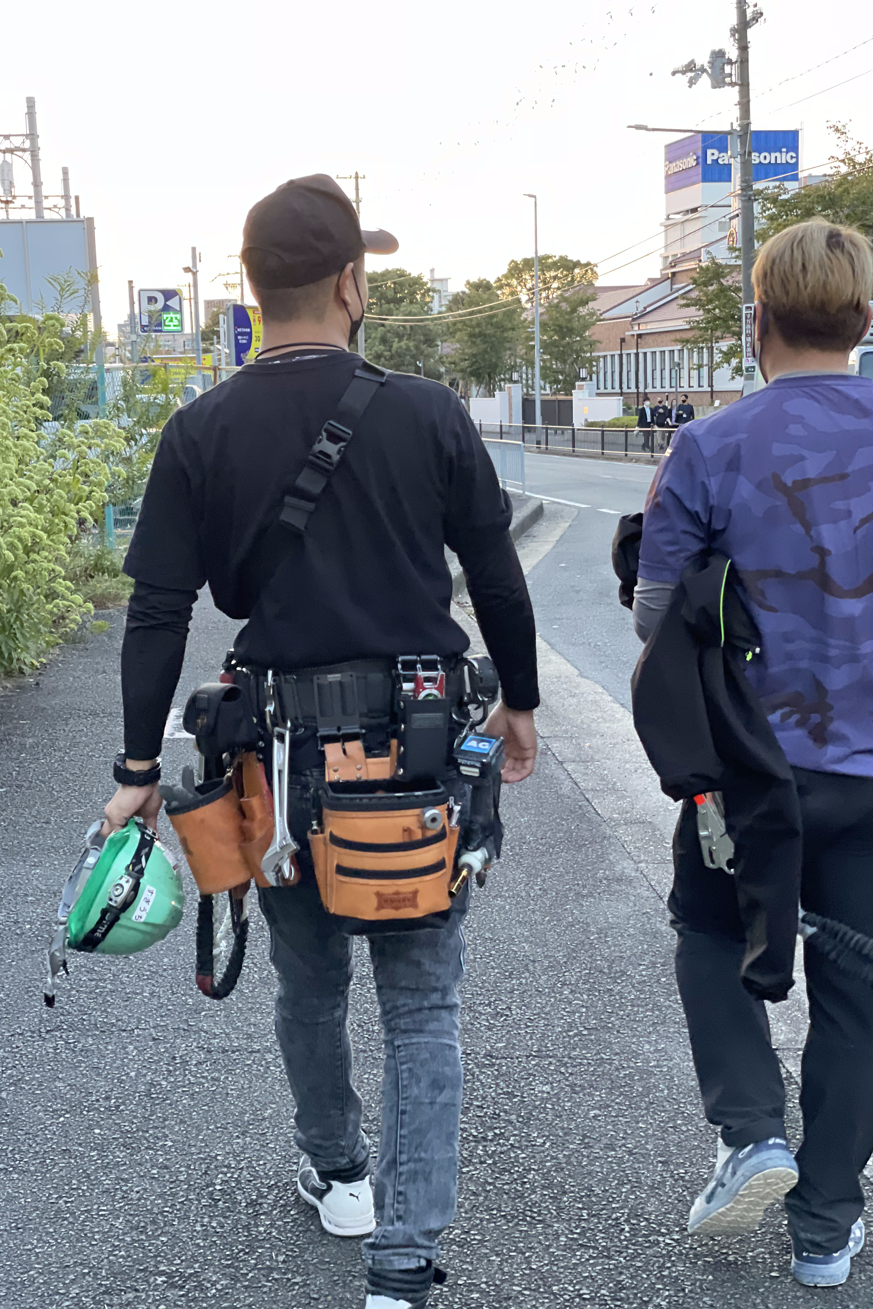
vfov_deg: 36.2
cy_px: 647
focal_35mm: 55
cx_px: 475
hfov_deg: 24.6
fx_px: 2001
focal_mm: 6
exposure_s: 1/122
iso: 200
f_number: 2
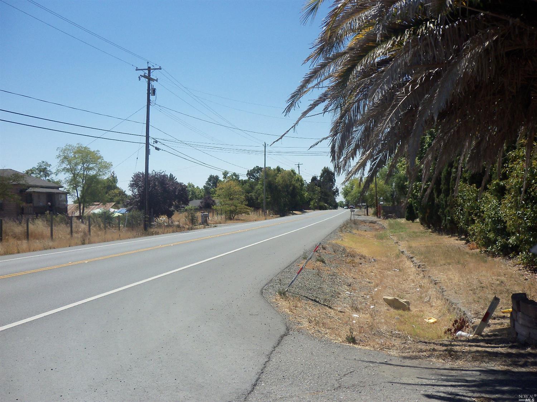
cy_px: 201
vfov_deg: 41.8
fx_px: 527
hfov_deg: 54.0
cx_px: 268
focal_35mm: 34
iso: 80
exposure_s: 1/250
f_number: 8.8
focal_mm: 5.7
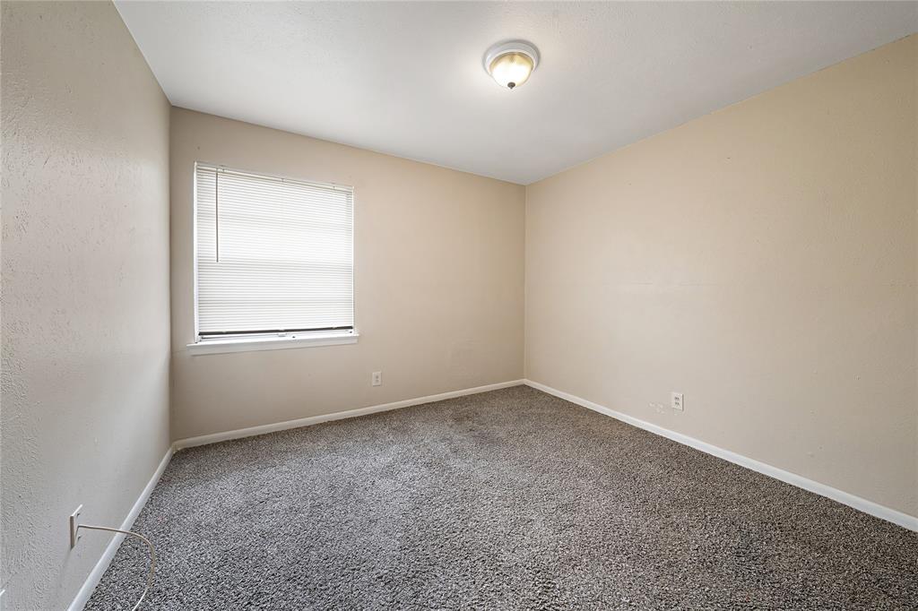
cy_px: 306
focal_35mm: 12
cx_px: 459
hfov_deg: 112.6
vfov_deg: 90.0
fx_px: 306
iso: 500
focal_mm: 12
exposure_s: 1/10
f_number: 9
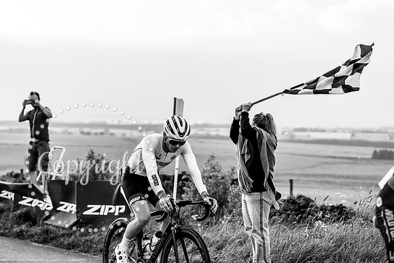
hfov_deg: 25.2
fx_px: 880
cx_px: 168
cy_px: 112
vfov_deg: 17.0
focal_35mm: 80
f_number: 3.2
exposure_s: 1/1250
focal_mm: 70
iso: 400
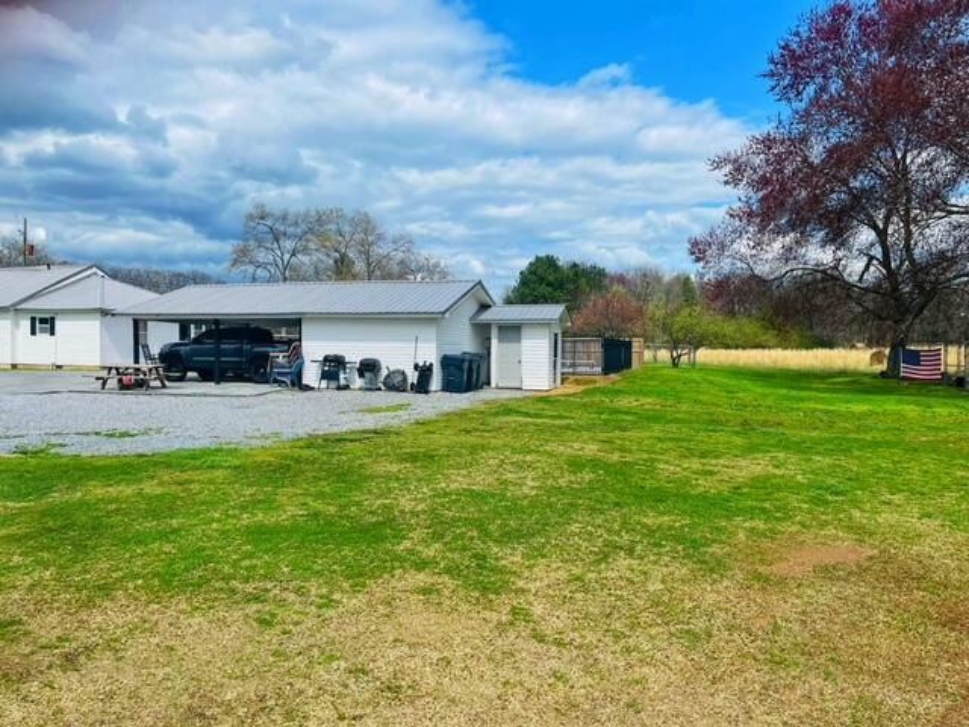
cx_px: 484
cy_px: 364
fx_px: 728
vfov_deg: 53.1
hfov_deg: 67.3
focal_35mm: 26
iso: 32
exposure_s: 1/4525
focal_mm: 5.1
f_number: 1.6
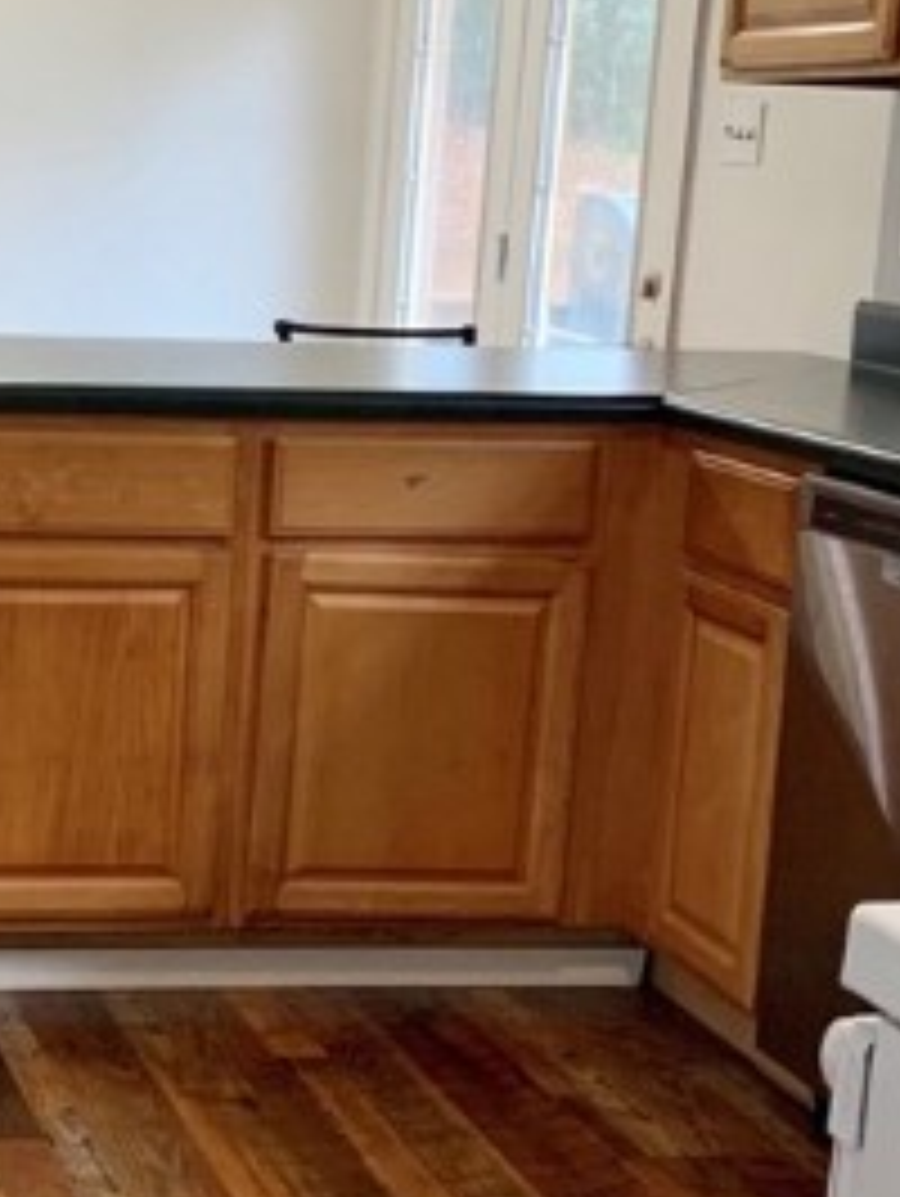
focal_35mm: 75
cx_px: -72
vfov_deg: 26.0
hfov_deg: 18.9
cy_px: 612
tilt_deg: -8.2
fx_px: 2596
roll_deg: -3.8
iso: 160
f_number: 1.8
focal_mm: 4.25
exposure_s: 1/60
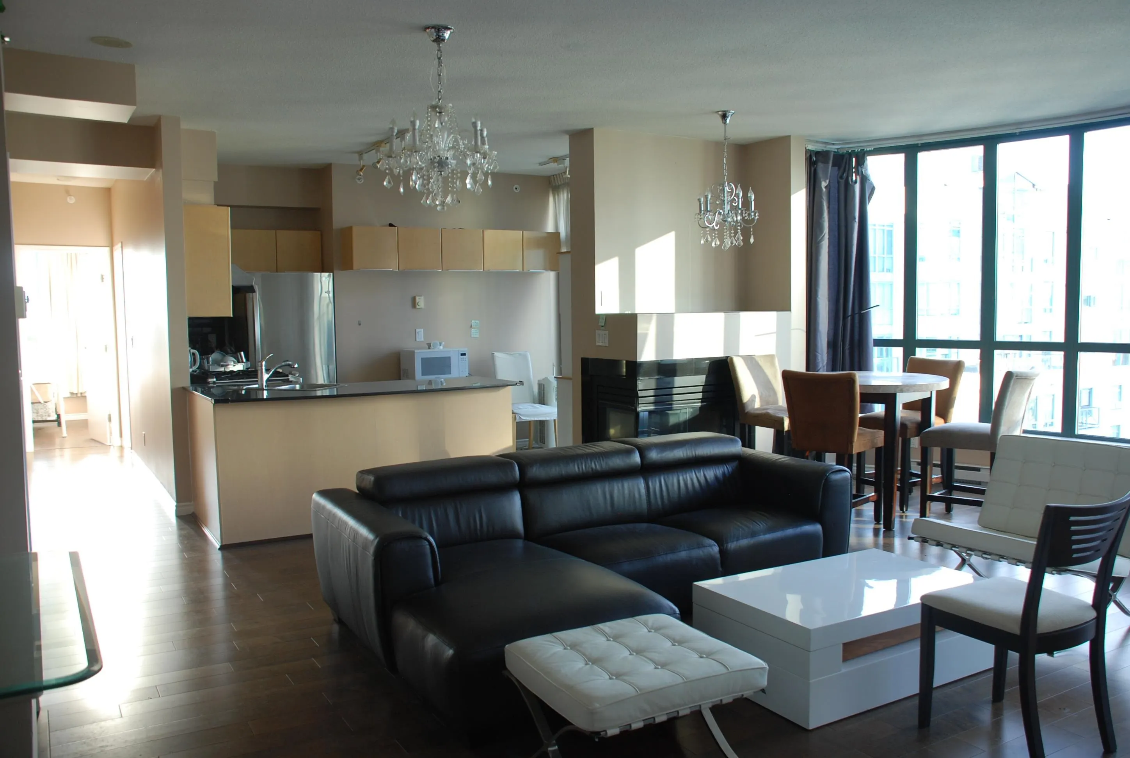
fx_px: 944
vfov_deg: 43.8
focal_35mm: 30
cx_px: 565
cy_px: 379
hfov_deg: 61.8
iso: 250
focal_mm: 20
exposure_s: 1/30
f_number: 3.8
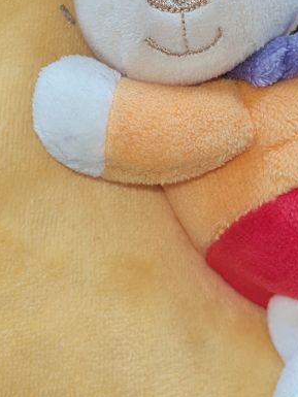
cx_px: 150
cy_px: 81
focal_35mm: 90
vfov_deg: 21.5
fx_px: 1032
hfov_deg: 16.4
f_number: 1.8
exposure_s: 1/50
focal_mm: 5.4
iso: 64
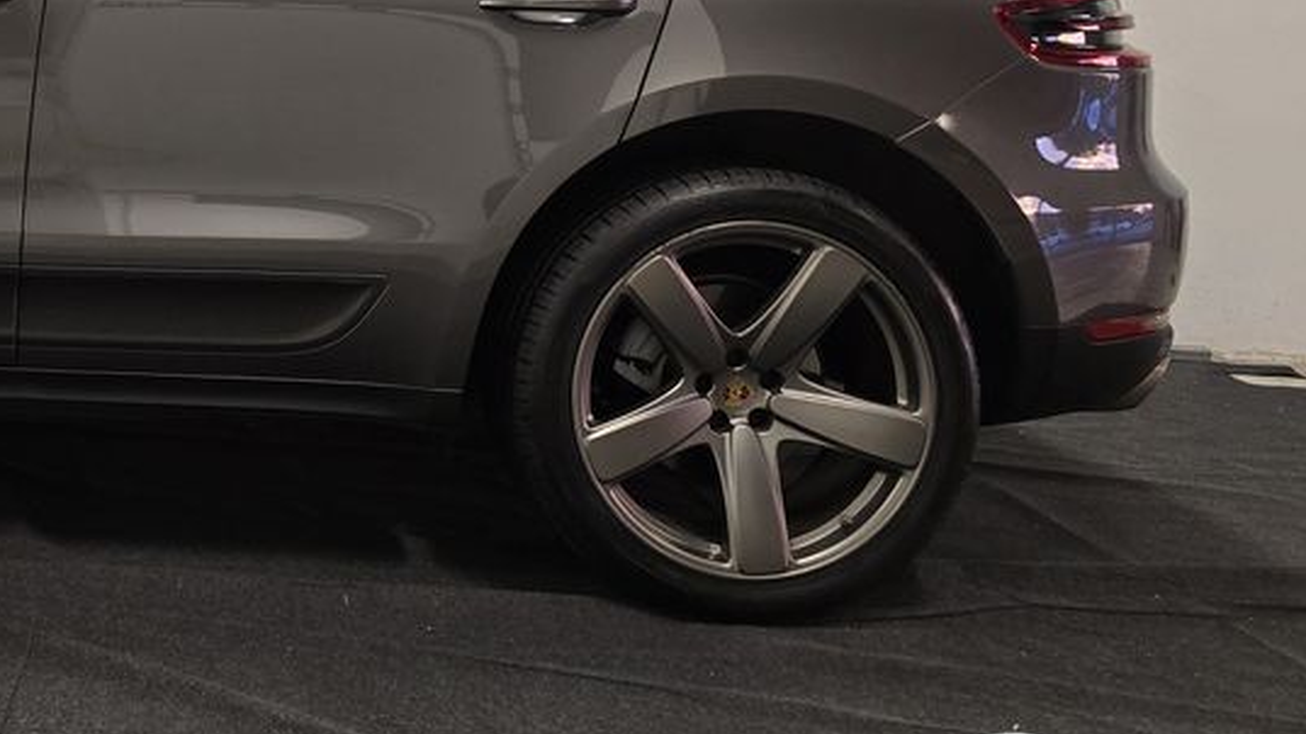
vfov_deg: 20.7
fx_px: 1939
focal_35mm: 56
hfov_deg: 33.3
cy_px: 0
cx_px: -71
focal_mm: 6.3
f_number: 1.7
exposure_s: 1/100
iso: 400
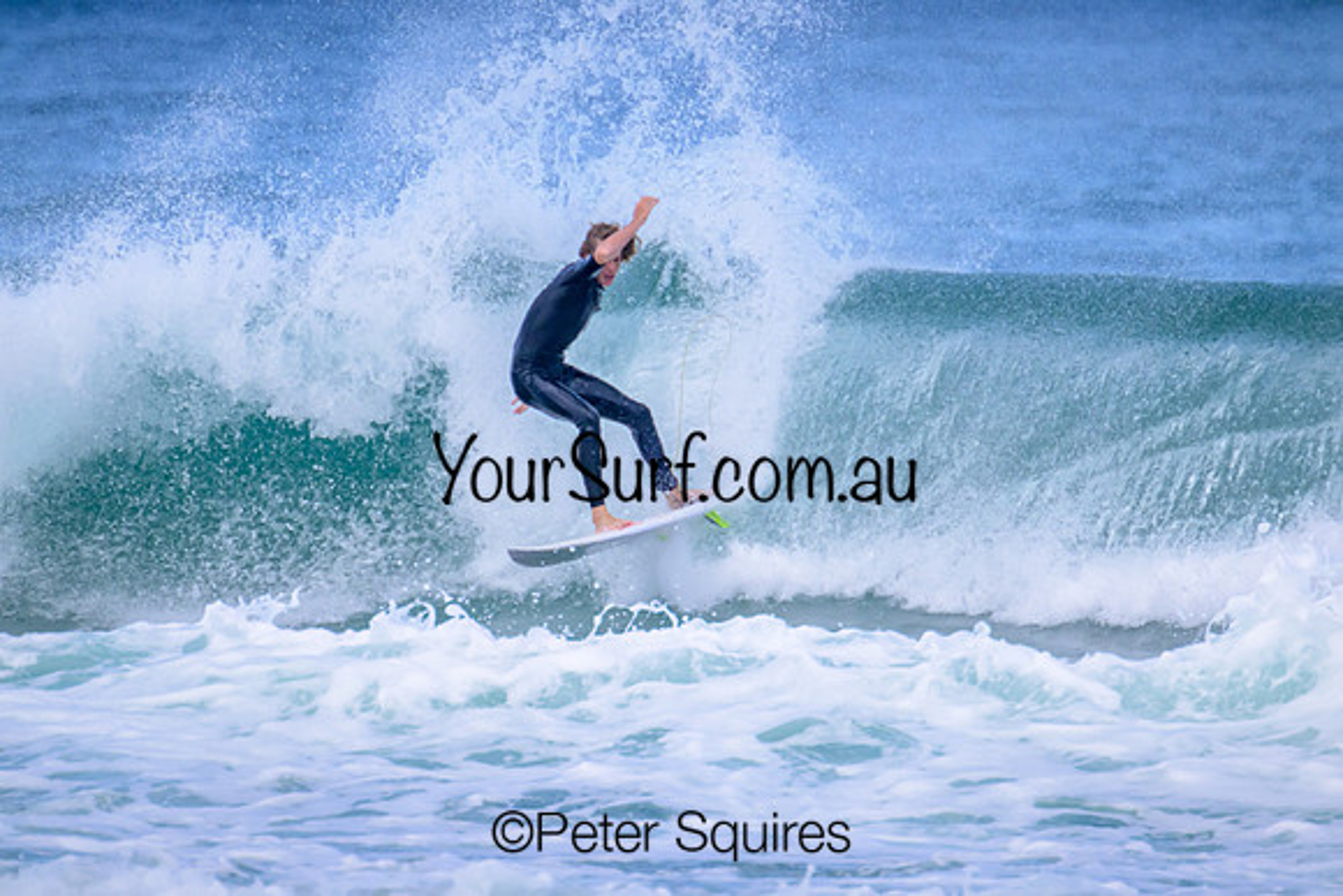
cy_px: 448
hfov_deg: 2.6
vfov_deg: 1.7
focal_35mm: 800
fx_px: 29850
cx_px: 672
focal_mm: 800
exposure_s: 1/2000
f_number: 11
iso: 2000
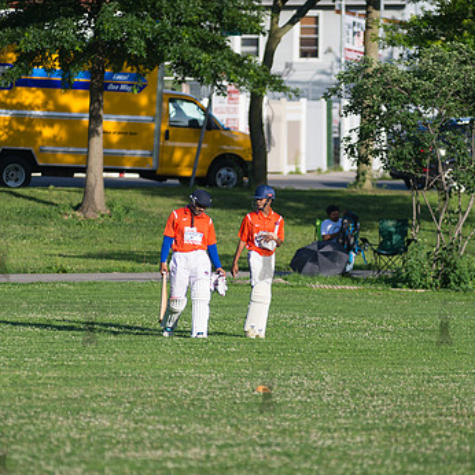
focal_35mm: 285
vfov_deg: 6.1
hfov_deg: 6.1
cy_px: 256
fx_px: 4425
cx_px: 266
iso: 200
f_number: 2.8
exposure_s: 1/2500
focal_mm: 200
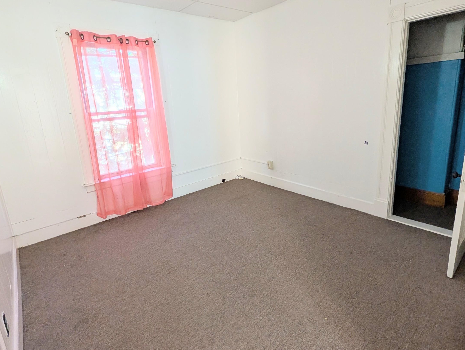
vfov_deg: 74.6
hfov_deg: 91.0
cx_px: 234
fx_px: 229
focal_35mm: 17
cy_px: 156
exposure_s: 1/60.9
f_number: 1.7
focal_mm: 2.02
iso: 49
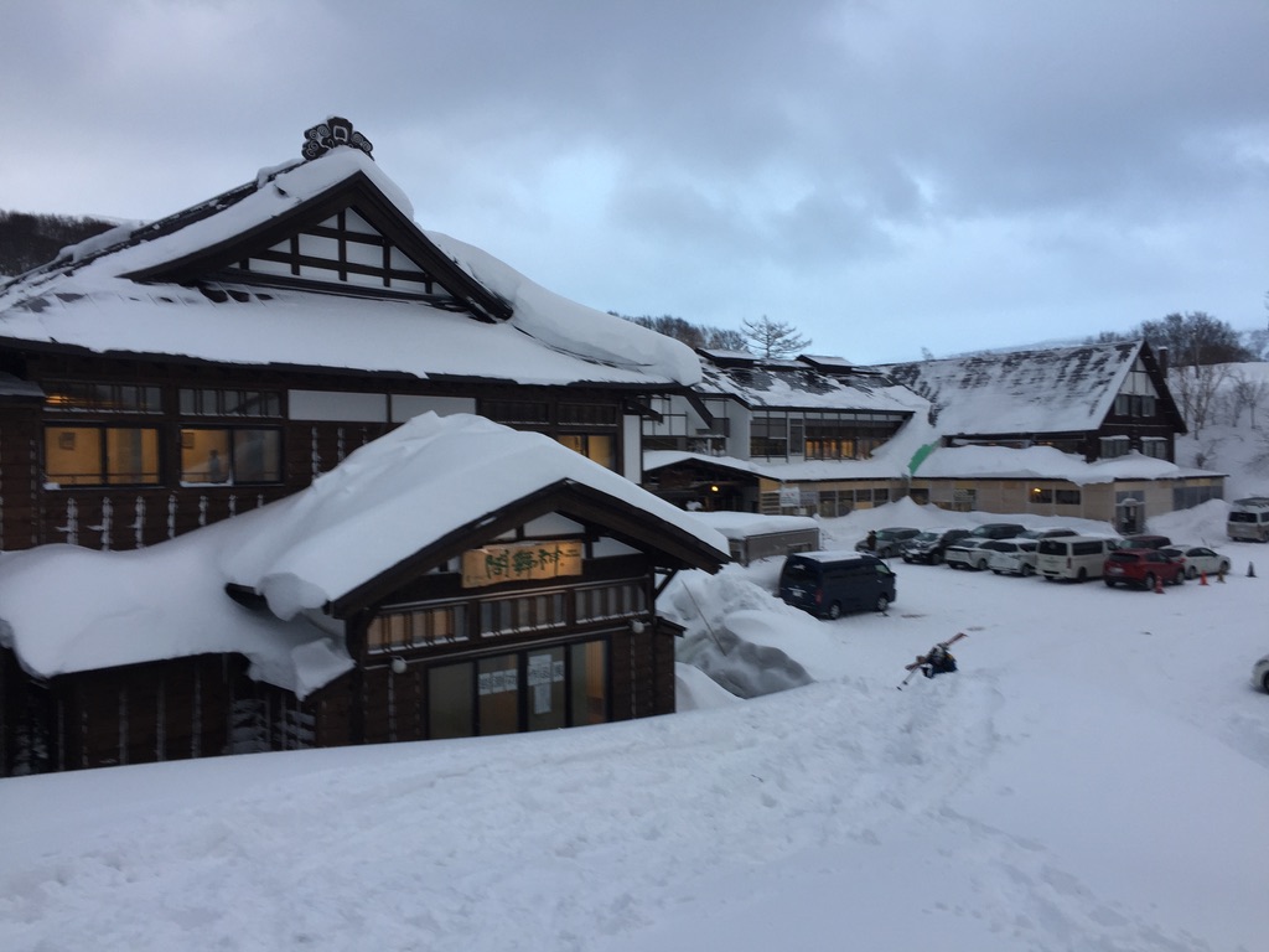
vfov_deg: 48.2
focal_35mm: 29
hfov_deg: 61.7
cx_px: 634
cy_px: 476
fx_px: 1063
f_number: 2.2
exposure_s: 1/60
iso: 32
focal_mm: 4.15
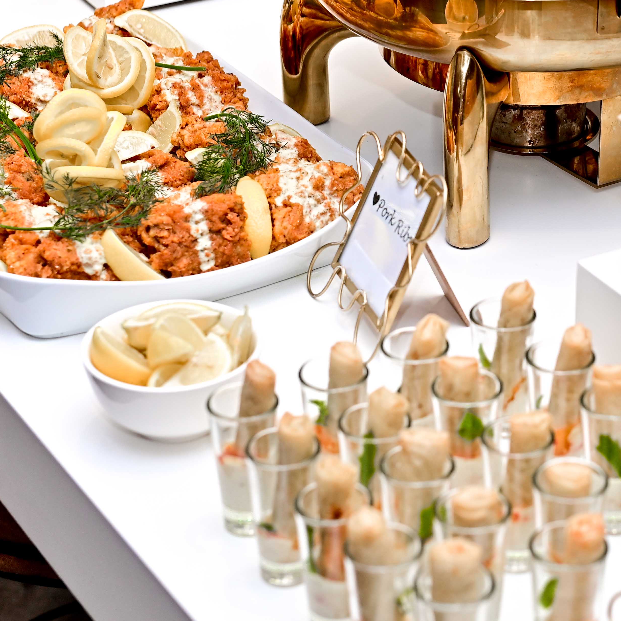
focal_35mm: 105
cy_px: 154
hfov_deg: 16.4
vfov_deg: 16.5
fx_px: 2131
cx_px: 547
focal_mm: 50
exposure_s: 1/200
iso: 320
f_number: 3.5
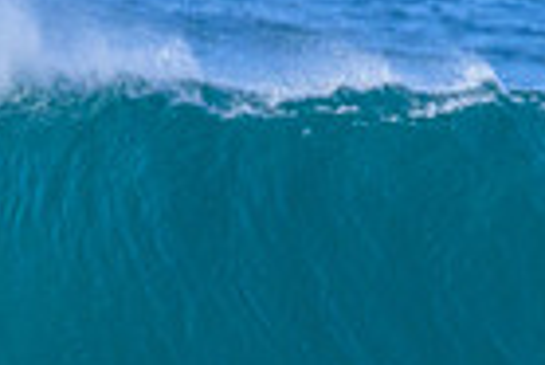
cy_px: 462
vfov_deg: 0.5
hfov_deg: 0.7
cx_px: 385
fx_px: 43721
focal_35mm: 2885
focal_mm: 560
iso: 720
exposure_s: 1/2000
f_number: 8
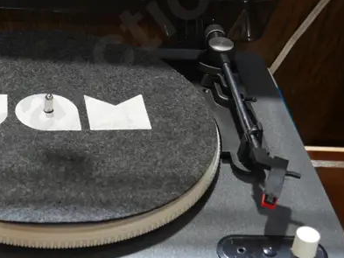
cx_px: 83
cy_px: 77
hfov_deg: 26.3
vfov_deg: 20.1
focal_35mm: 73
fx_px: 726
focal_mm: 14
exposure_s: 1/60
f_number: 3.5
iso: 500
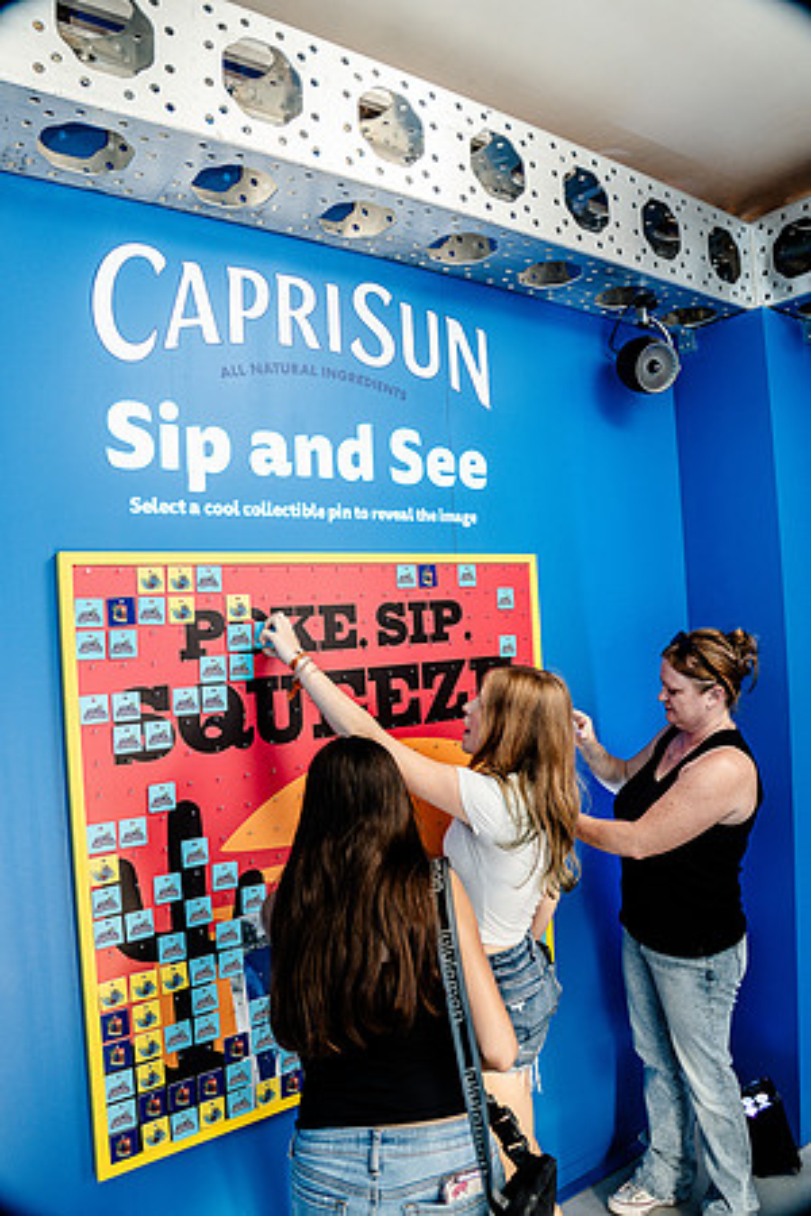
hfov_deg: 53.1
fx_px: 811
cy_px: 608
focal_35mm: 24
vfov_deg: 73.7
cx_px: 406
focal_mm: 24
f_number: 4
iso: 800
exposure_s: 1/200
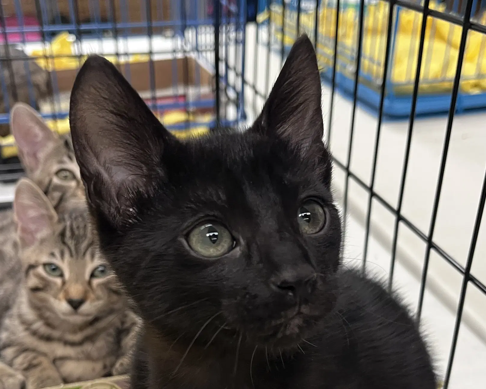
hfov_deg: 45.8
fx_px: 575
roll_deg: +2.5
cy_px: 359
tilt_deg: -34.8
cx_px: 240
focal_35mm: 40
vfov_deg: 34.9
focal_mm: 5.1
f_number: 1.6
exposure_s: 1/60
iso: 200
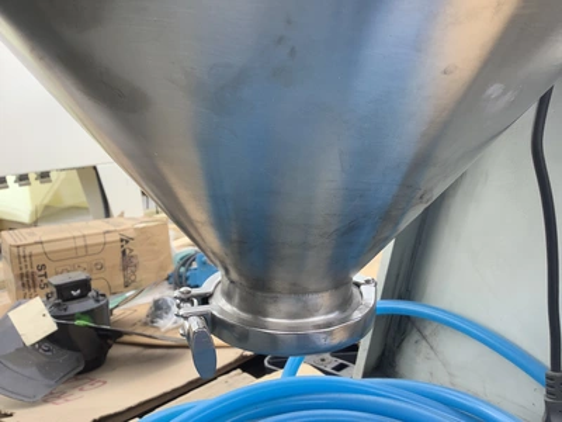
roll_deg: +5.4
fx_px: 503
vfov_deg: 45.4
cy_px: 211
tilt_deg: -10.9
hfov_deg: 58.4
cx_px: 281
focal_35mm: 31
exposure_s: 1/120
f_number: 2.4
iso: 32
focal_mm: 3.3
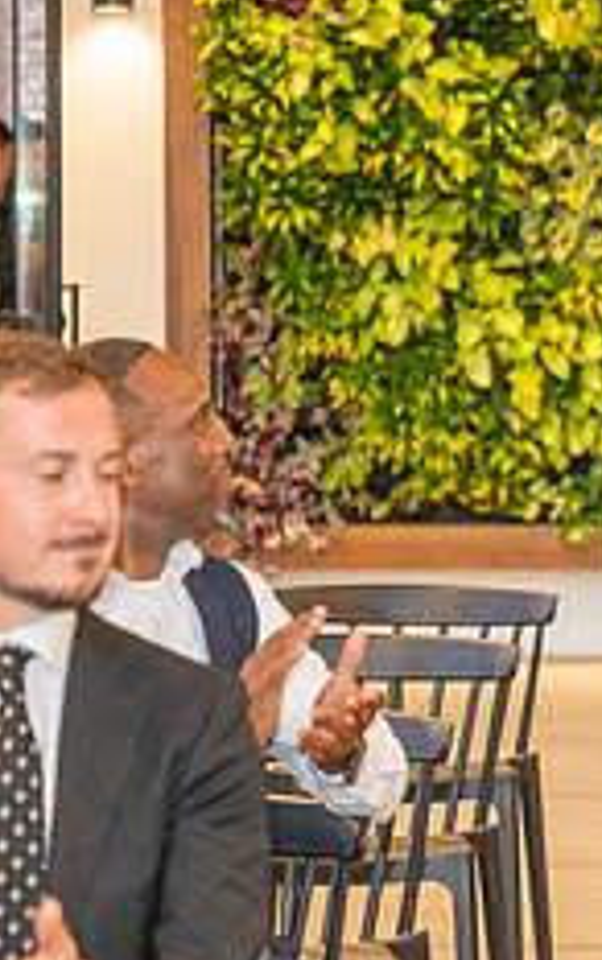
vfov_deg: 11.5
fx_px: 4769
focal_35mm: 182
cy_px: 513
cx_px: 1126
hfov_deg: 7.0
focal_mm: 70
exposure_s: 1/200
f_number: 2.8
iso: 1000
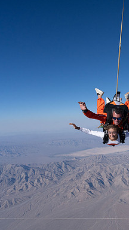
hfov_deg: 29.5
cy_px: 115
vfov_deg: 52.8
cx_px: 123
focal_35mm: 38
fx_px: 231
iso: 800
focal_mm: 24
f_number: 13
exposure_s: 1/2000
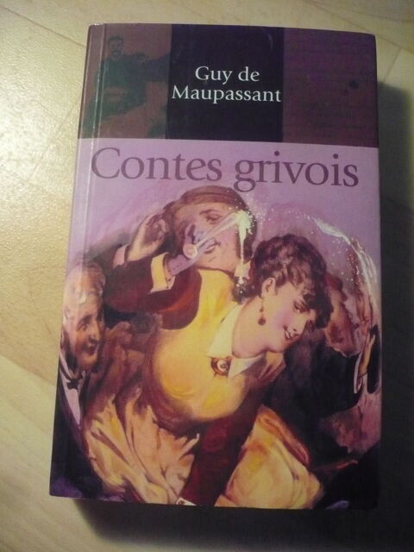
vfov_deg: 52.6
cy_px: 276
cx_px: 207
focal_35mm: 35
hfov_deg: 40.7
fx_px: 558
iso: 800
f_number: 2.8
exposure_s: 1/60
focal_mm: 5.8
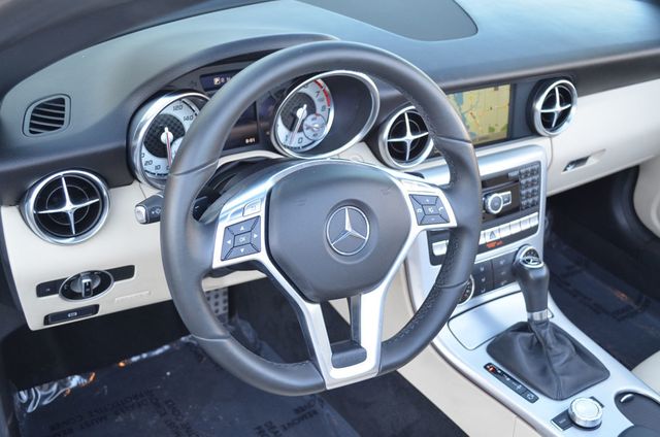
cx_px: 330
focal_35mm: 42
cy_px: 218
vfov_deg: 31.8
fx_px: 768
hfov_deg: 46.5
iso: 500
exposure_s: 1/60
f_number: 4.5
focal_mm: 28
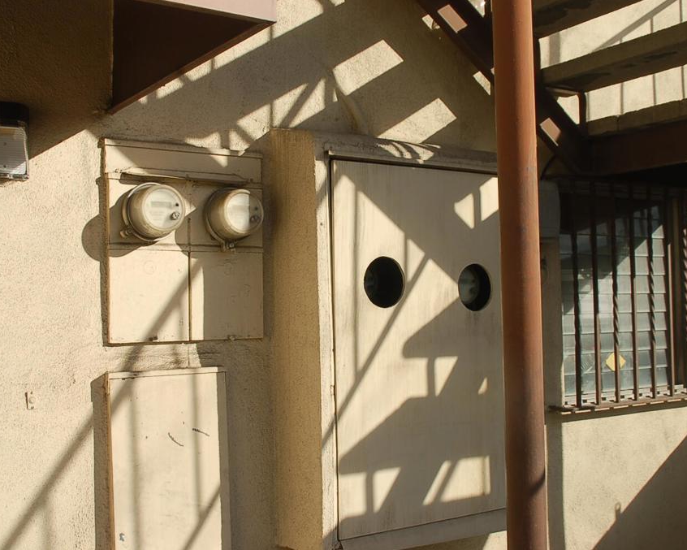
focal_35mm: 43
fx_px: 866
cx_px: 328
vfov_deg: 35.2
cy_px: 275
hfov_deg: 43.3
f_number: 10
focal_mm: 25
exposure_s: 1/400
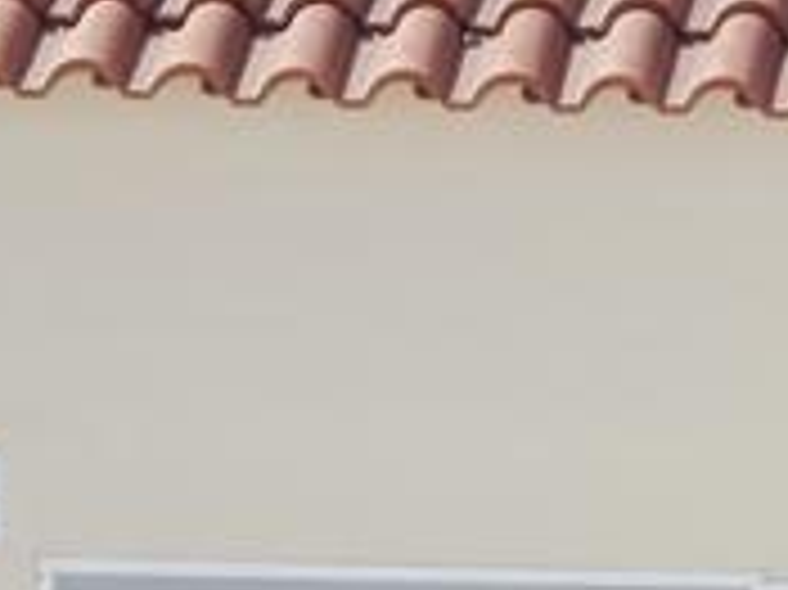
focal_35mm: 545
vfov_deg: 2.7
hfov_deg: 3.6
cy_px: -372
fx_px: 12398
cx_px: 441
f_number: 5.4
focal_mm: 26
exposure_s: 1/500
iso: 100
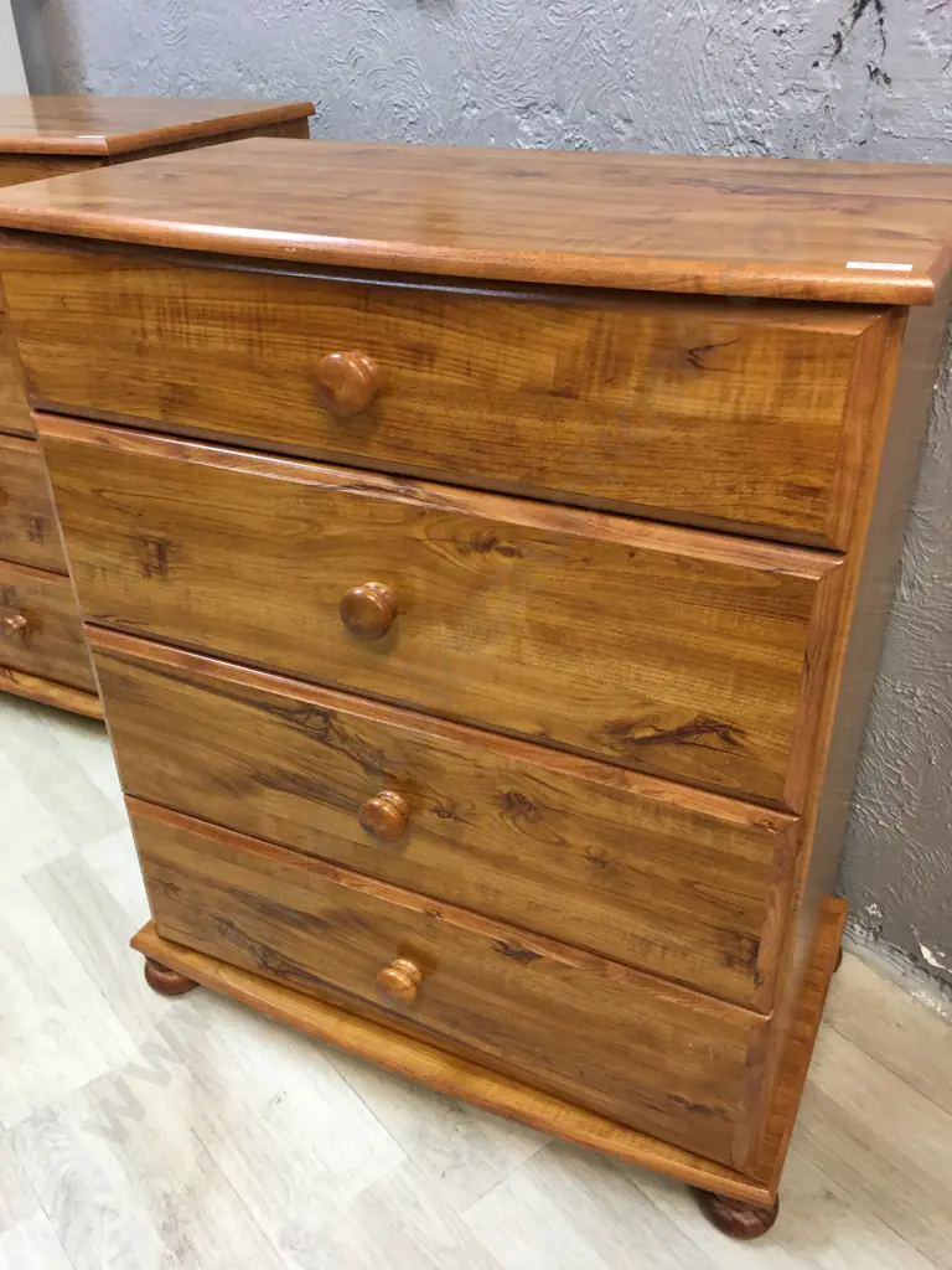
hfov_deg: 48.2
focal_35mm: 29
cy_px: 635
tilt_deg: -28.9
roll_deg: -1.3
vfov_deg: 61.7
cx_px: 476
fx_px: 1063
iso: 64
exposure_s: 1/17
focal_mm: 4.15
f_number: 2.2
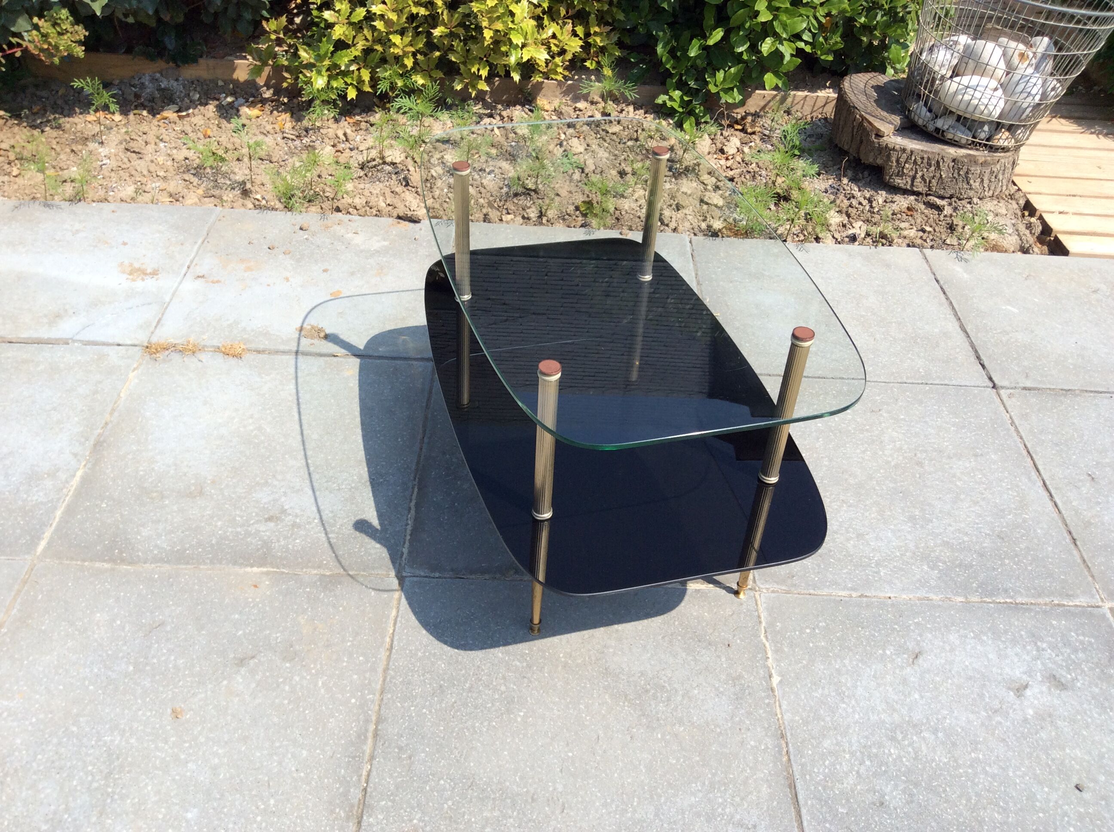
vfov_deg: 44.1
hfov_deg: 56.9
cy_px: 416
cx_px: 557
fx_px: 1028
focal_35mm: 32
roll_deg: -2.3
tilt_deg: -41.7
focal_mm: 3.3
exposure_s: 1/1546
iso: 32
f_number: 2.4
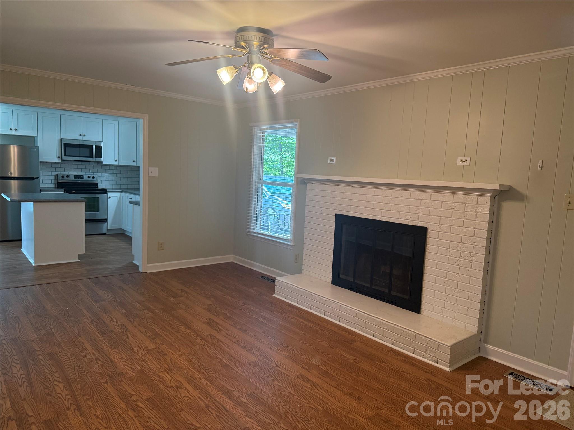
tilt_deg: -6.0
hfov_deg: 71.6
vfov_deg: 56.8
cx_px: 287
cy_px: 215
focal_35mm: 24
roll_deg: -3.3
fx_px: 398
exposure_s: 1/120
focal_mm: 6.76
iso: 320
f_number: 1.78
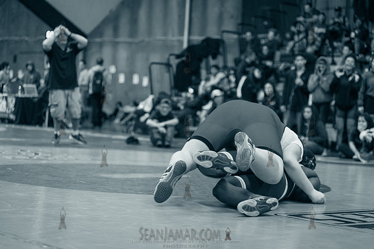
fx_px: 831
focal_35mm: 80
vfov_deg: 17.1
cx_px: 187
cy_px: 124
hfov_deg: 25.4
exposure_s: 1/320
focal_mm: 80
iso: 4000
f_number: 2.8
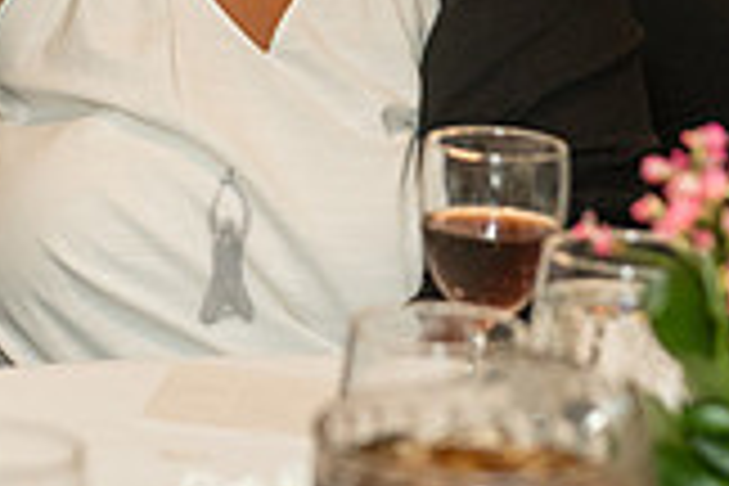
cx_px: 225
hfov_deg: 9.3
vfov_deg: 6.1
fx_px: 4495
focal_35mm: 222
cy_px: -191
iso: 1600
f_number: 3.5
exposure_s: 1/200
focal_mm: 62
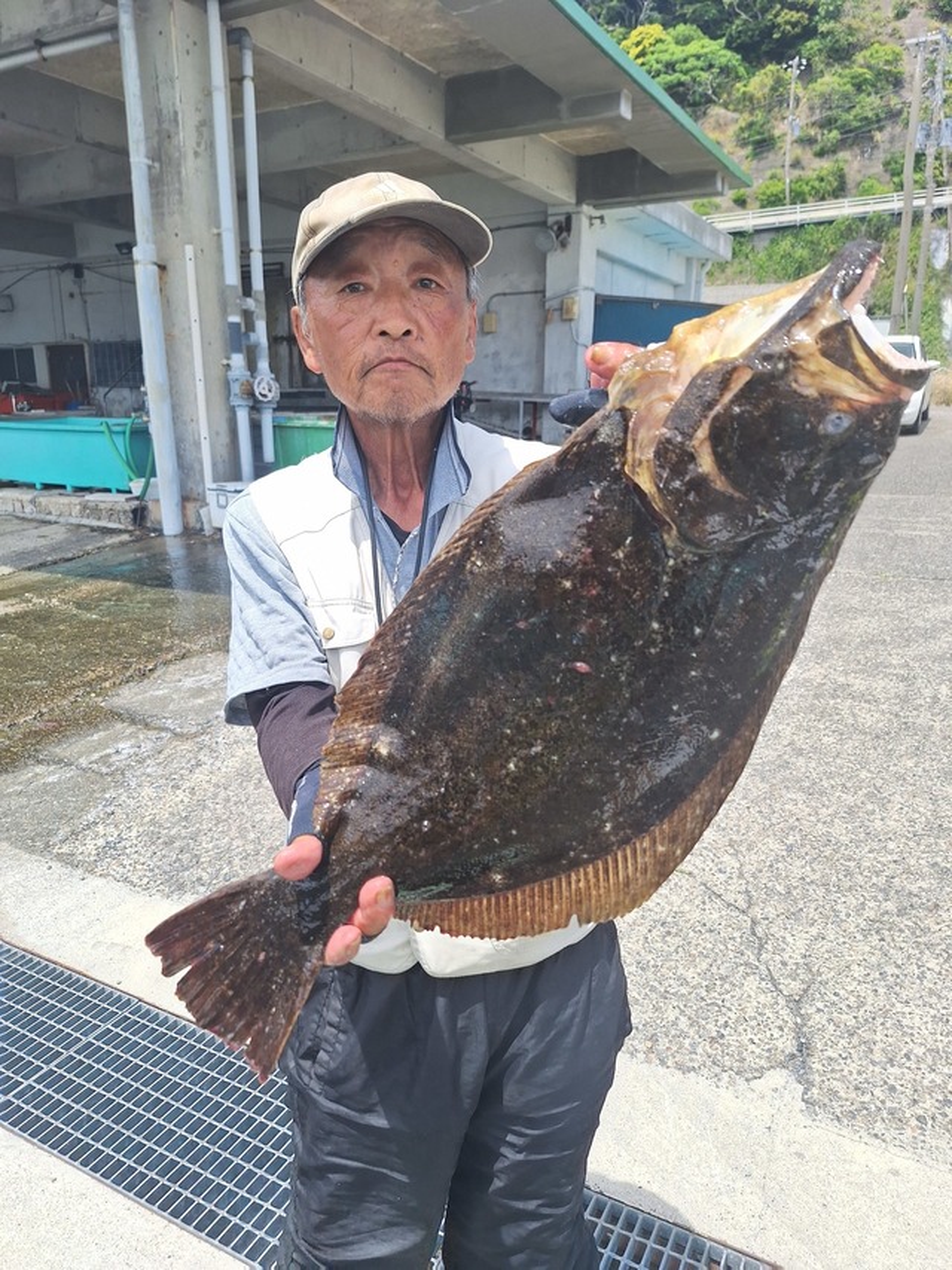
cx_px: 476
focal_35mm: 23
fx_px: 844
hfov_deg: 58.9
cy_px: 635
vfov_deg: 73.9
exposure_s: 1/1631
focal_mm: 5.54
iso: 40
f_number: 1.8
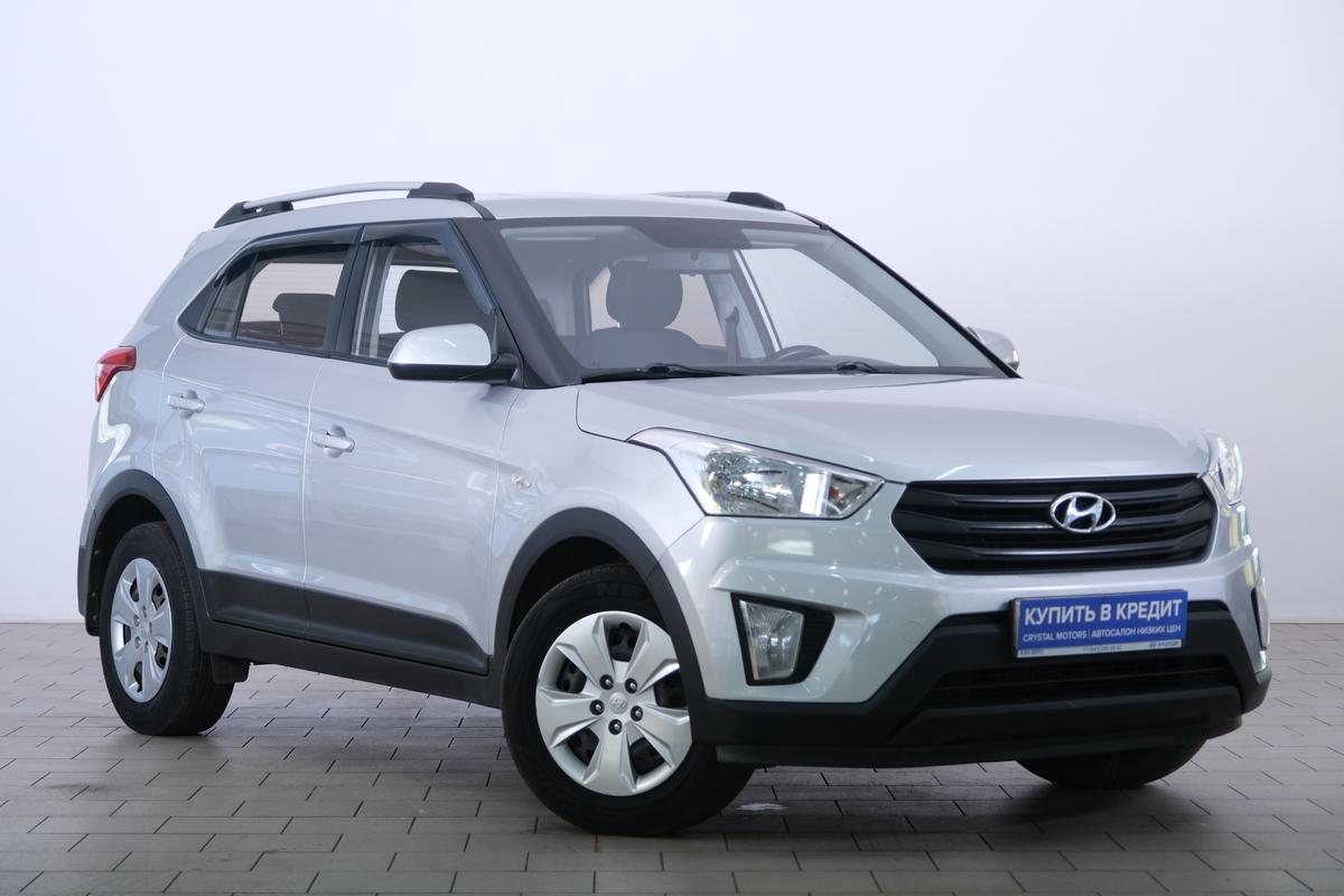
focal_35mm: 82
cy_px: 448
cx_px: 672
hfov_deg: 24.8
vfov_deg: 16.7
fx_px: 3061
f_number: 4
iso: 640
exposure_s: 1/180
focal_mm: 54.5
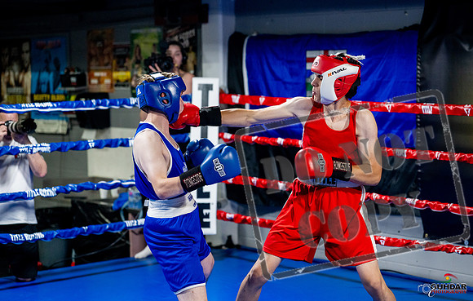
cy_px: 162
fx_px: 1004
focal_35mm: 77
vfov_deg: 17.0
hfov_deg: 26.5
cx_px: 257
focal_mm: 68
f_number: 2
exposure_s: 1/1000
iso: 4000
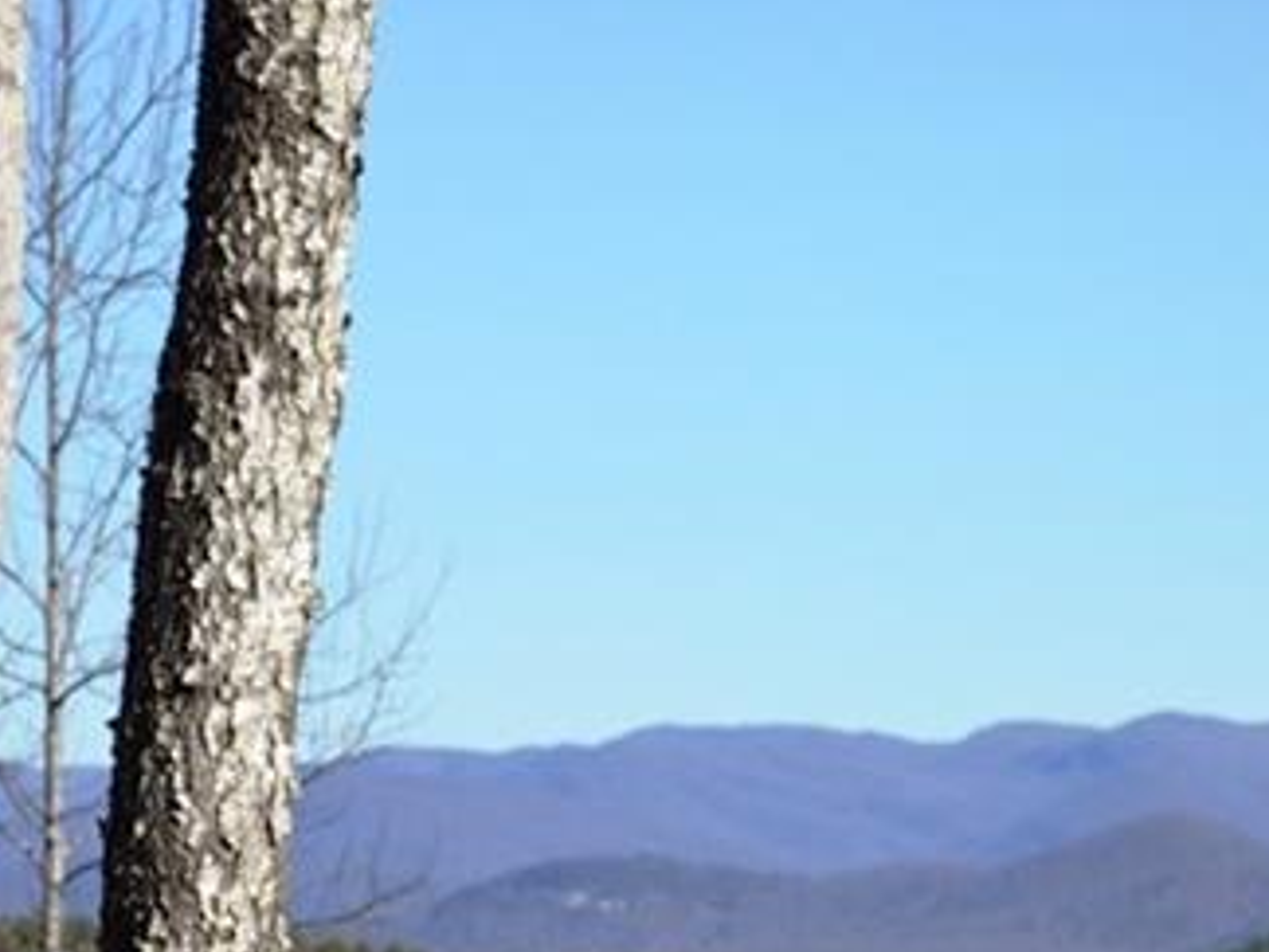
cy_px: 607
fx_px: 9184
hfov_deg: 7.9
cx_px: 811
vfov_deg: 5.9
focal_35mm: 251
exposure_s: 1/400
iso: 100
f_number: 5.6
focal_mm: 55
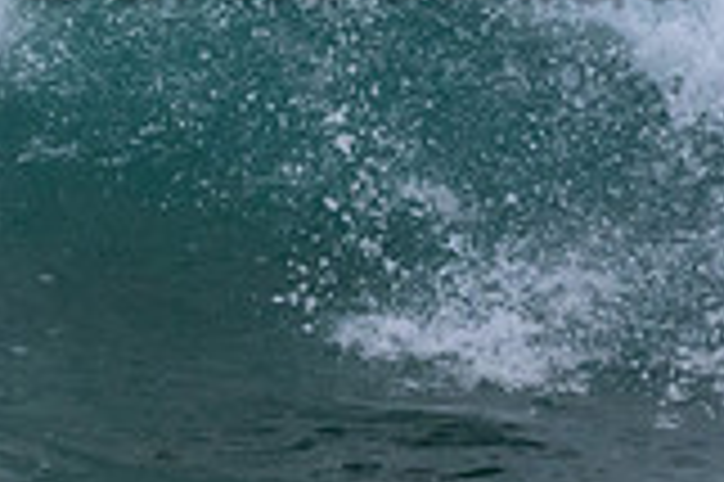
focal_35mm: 1246
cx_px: 216
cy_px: -101
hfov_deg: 1.7
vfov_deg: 1.1
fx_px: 25033
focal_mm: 230
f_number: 5.6
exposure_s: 1/1000
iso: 1800
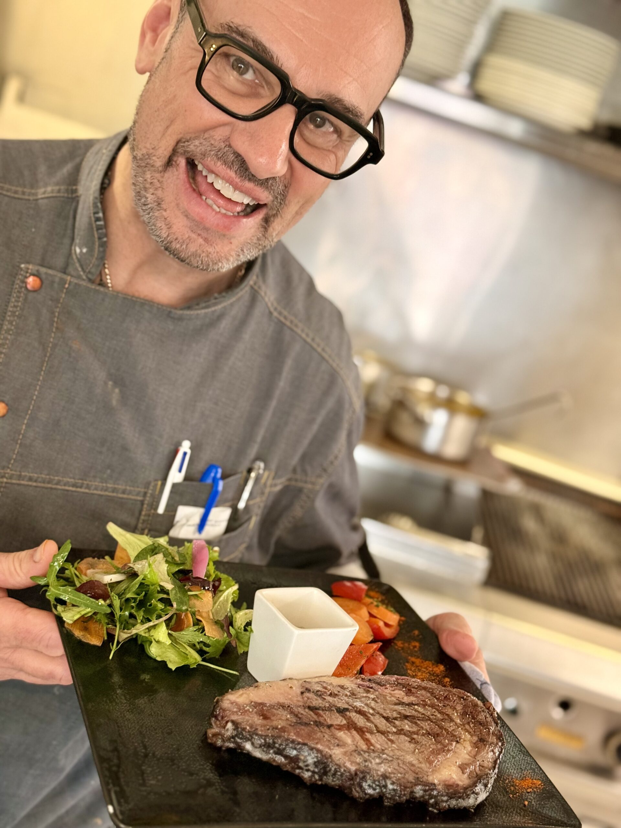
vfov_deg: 39.7
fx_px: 1148
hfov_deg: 30.3
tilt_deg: -12.7
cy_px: 414
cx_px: 310
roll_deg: -18.9
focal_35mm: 48
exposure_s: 1/50
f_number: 1.78
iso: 250
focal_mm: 6.76
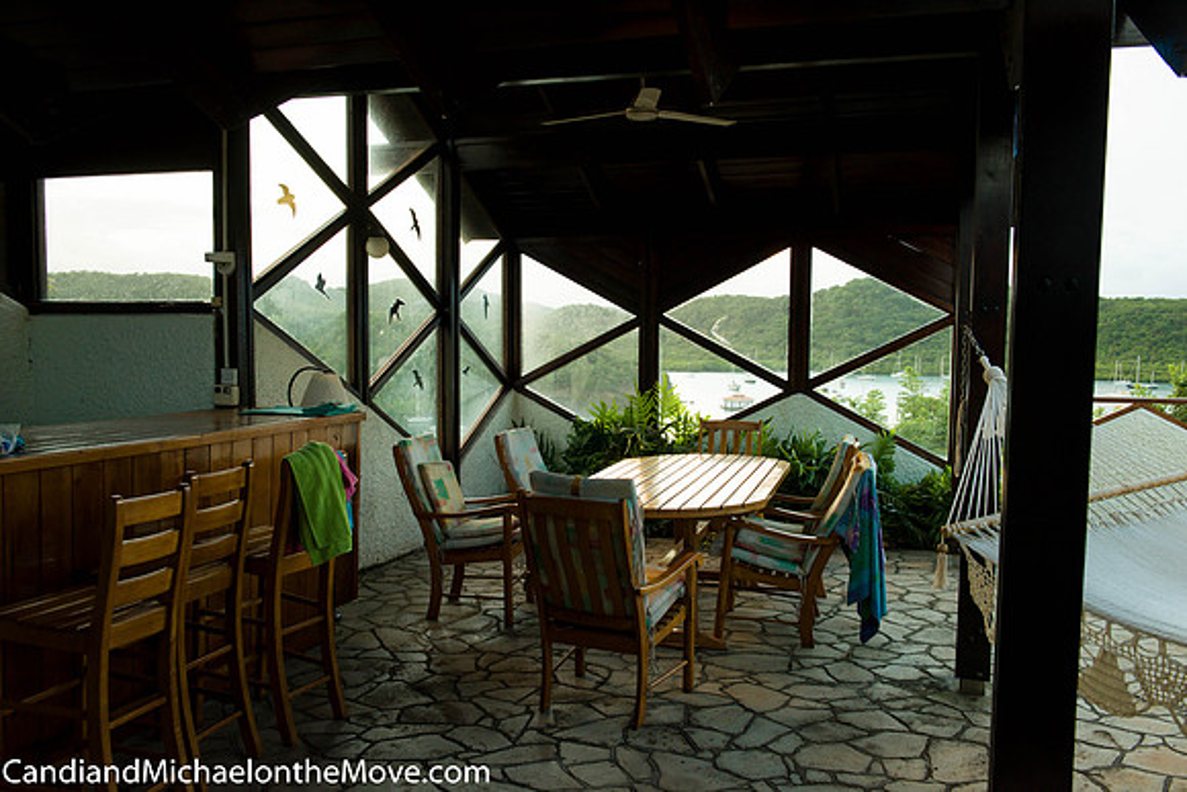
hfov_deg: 58.7
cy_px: 396
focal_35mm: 32
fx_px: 1055
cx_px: 594
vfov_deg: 41.1
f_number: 6.3
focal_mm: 32
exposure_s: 1/80
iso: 720
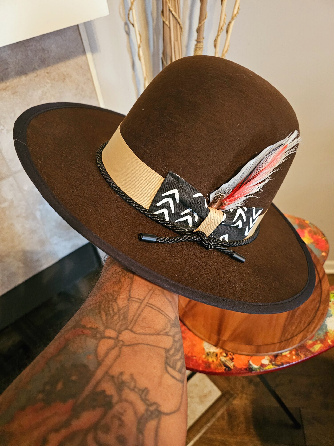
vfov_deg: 73.9
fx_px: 296
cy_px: 223
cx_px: 167
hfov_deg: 58.9
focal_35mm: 23
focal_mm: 6.3
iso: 1000
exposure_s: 1/24
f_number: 1.7
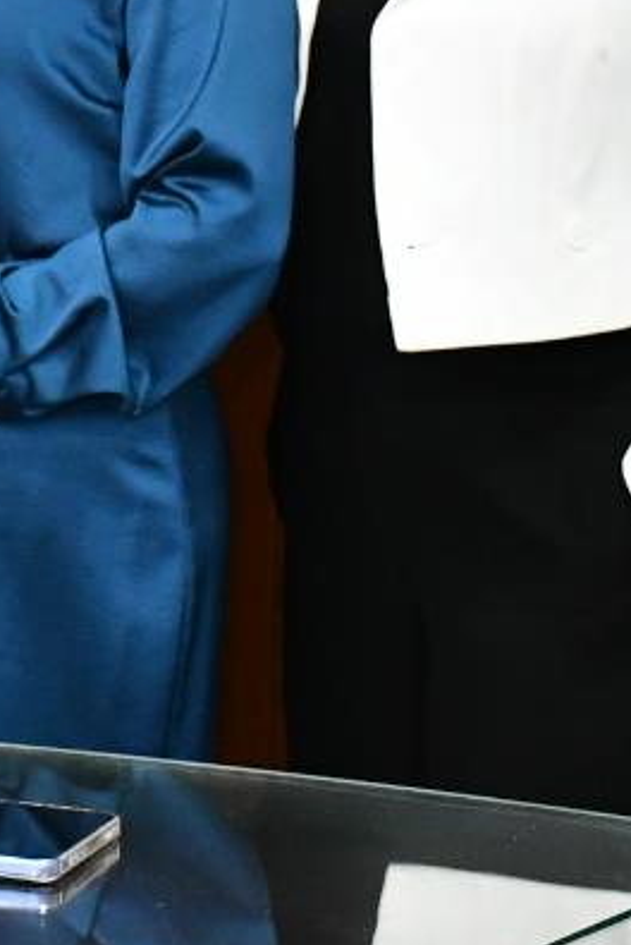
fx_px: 5485
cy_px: -191
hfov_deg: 6.4
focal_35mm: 209
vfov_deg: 9.7
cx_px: -588
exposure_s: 1/60
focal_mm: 34
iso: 1800
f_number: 4.2
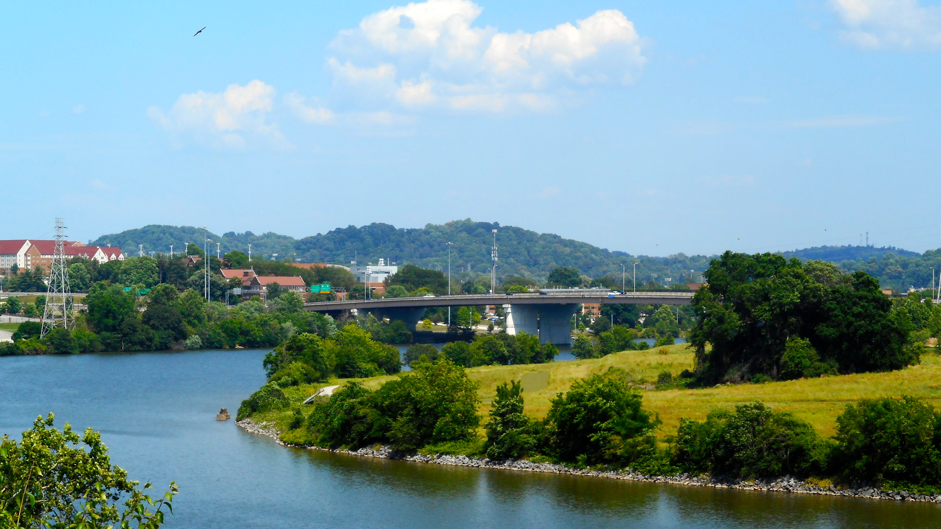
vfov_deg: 11.8
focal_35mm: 103
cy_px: 243
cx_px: 468
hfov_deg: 20.7
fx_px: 2570
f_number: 5.6
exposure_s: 1/400
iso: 80
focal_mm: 15.9
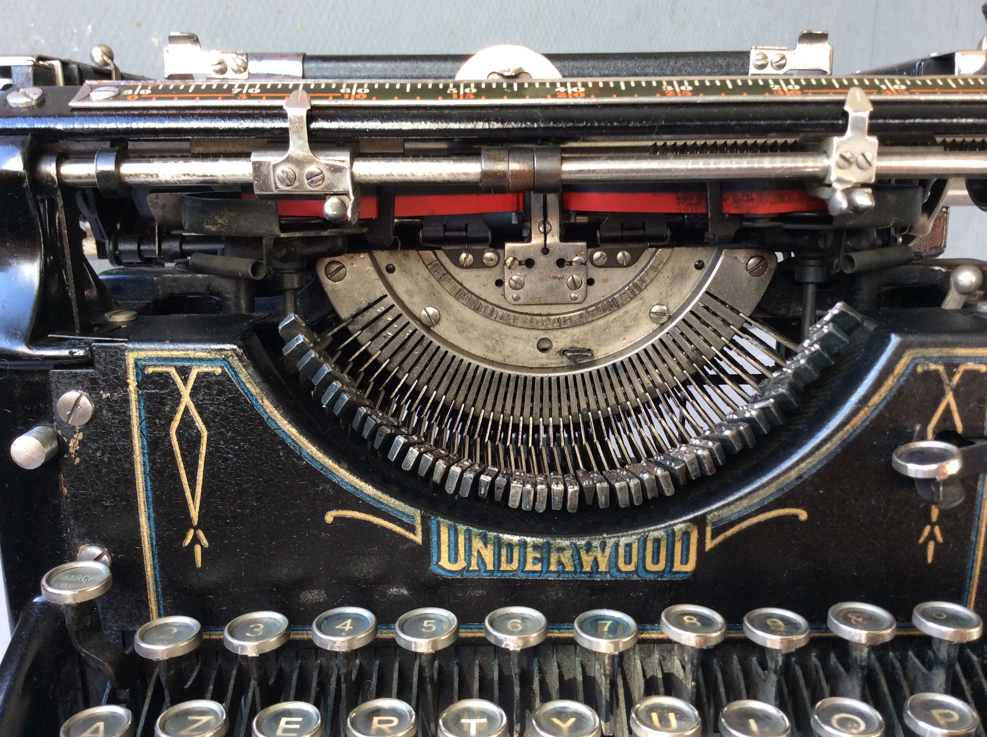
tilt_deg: -13.3
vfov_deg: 44.1
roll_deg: +1.7
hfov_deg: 56.9
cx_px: 494
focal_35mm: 32
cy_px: 368
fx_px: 911
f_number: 2.4
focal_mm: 3.3
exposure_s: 1/33
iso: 40
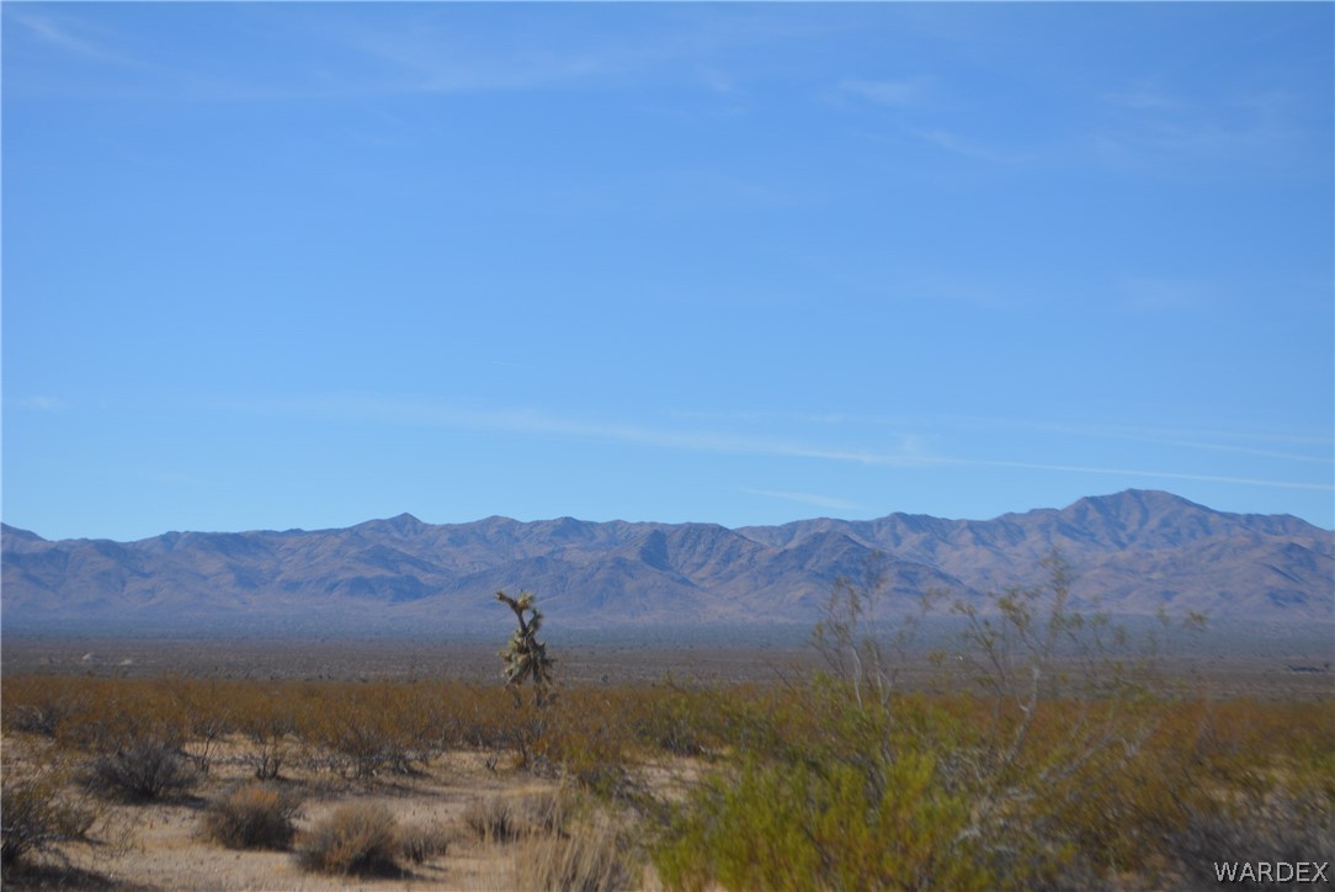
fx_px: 3061
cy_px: 446
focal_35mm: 82
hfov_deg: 24.6
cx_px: 668
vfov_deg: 16.6
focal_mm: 55
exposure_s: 1/2000
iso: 400
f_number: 7.1
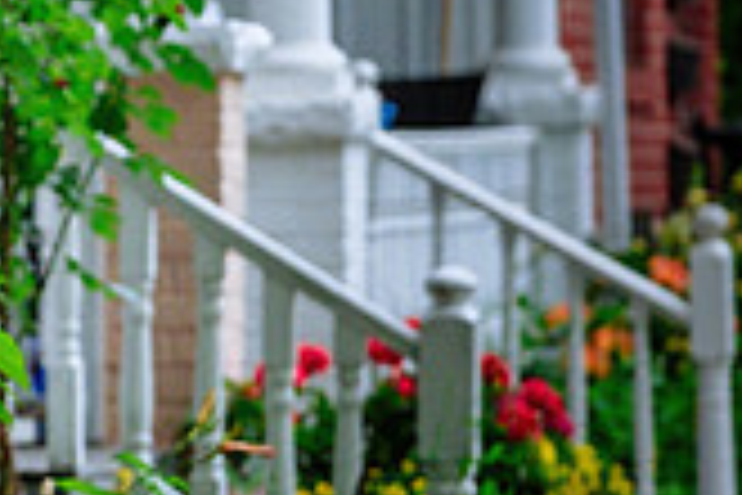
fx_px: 7749
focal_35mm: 376
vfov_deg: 3.7
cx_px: -162
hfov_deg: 5.5
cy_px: 394
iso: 1600
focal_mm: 71.5
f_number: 2.8
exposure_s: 1/250
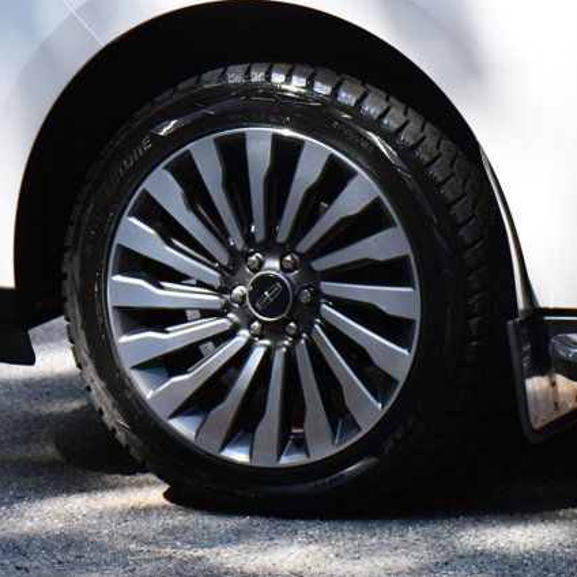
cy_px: 288
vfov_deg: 7.6
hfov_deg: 7.6
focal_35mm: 231
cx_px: 282
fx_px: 4356
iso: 200
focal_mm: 120
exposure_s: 1/250
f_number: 6.3
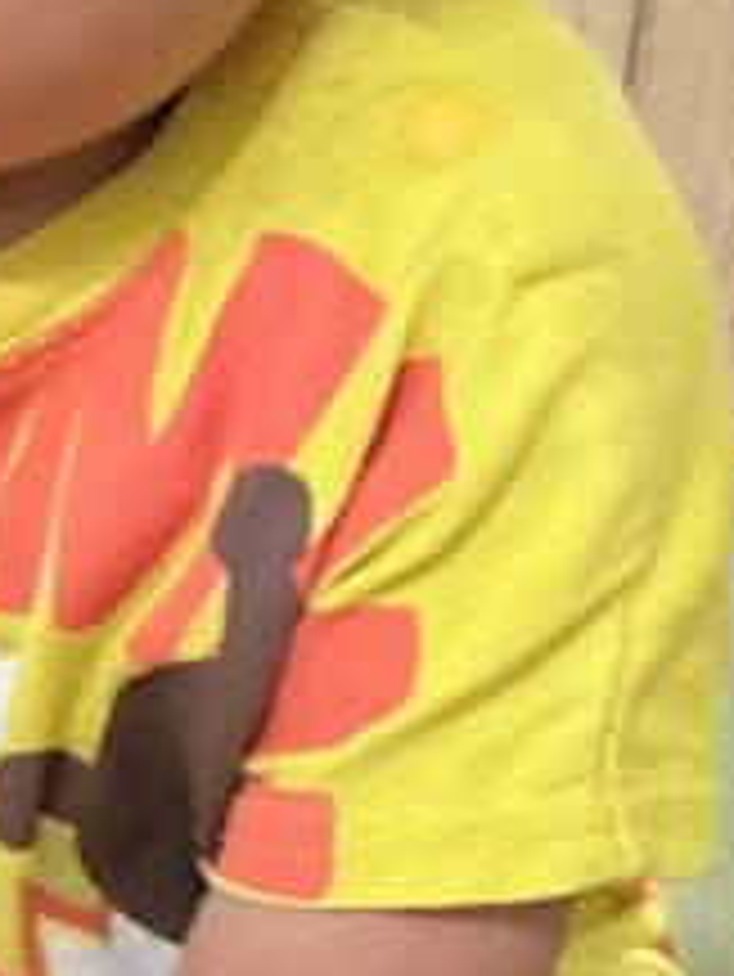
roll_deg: -0.8
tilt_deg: -22.7
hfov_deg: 10.2
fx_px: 3869
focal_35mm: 137
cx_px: -639
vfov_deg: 14.2
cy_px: 913
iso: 200
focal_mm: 3
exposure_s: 1/60
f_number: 1.8
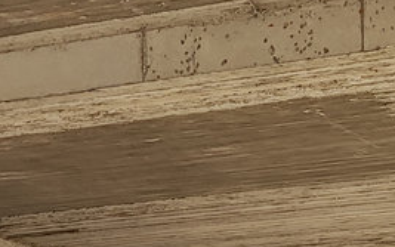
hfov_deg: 12.6
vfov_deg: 7.7
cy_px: 466
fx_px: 1777
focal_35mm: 165
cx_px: 22
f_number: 1.79
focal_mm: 4.71
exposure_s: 1/350
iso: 50
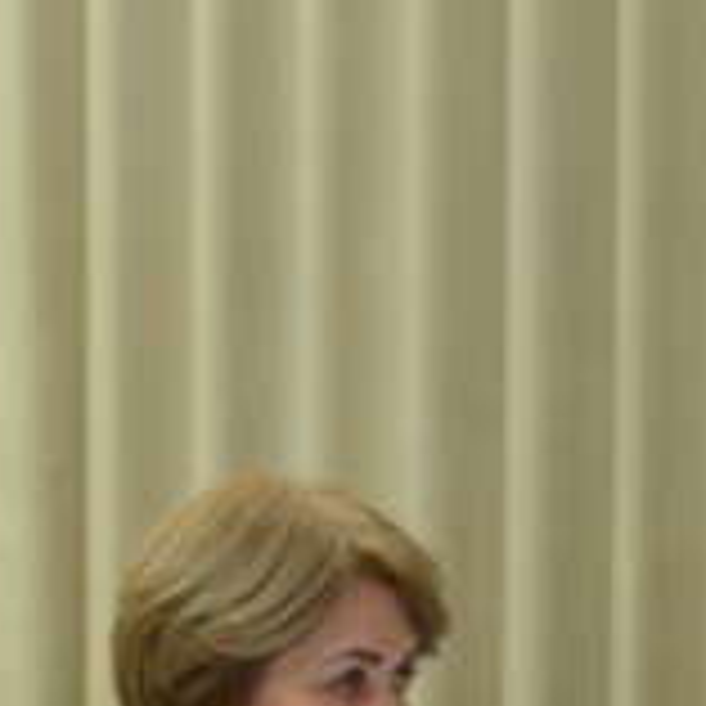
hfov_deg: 9.2
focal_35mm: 176
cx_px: -841
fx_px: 4061
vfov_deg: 9.9
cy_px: 688
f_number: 3.8
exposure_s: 1/60
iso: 720
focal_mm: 24
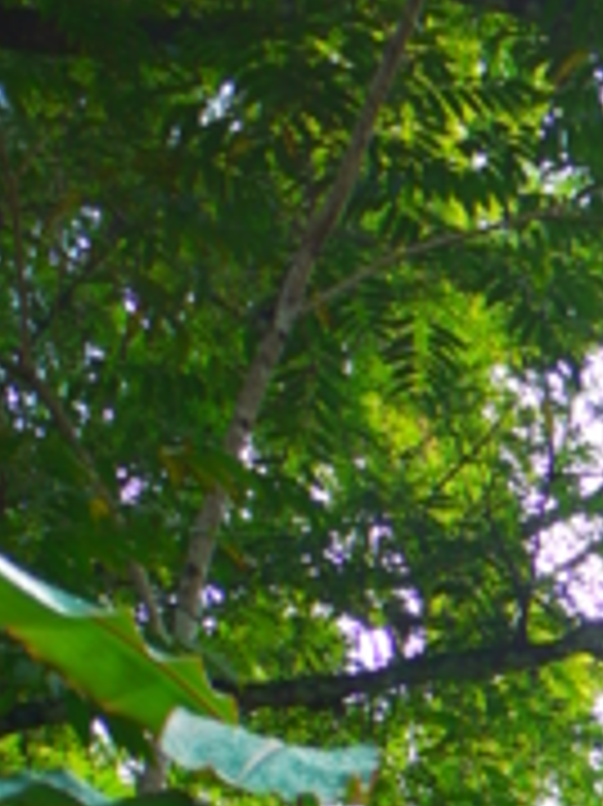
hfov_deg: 9.2
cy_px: 1761
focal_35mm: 152
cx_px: 1174
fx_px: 3535
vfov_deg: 11.4
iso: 100
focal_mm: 17
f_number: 3.8
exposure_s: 1/60
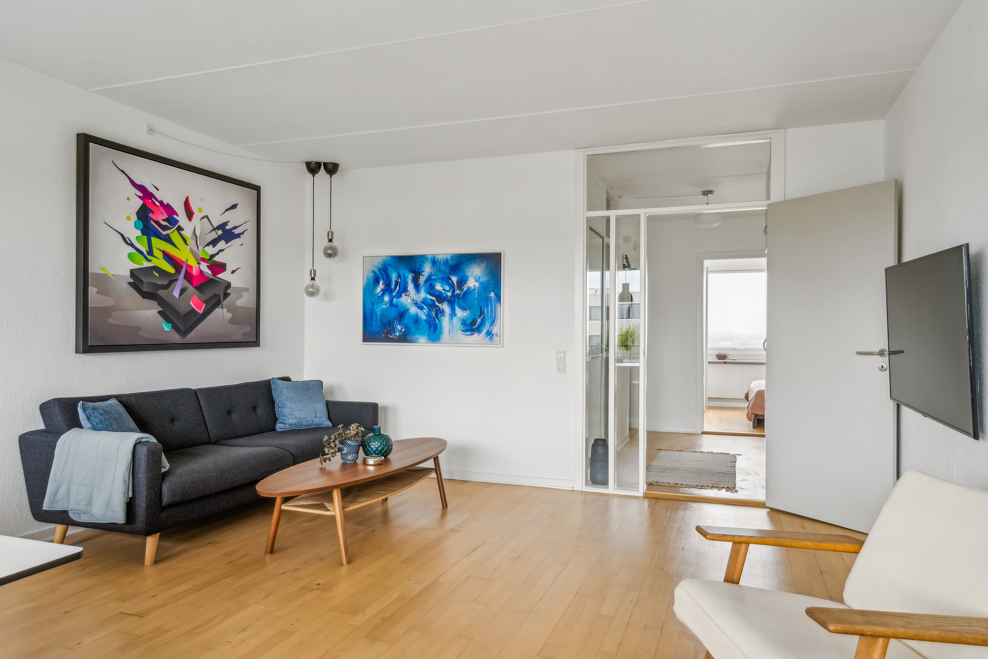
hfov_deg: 73.7
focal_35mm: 24
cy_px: 330
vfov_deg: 53.1
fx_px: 659
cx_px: 494
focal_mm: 24
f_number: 8
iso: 400
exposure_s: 1/30
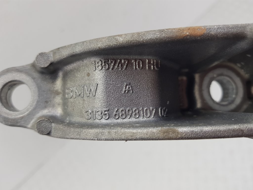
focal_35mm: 26
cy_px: 95
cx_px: 126
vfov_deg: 53.1
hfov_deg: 67.3
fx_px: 190
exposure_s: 1/100
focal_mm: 4.2
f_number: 1.7
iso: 50
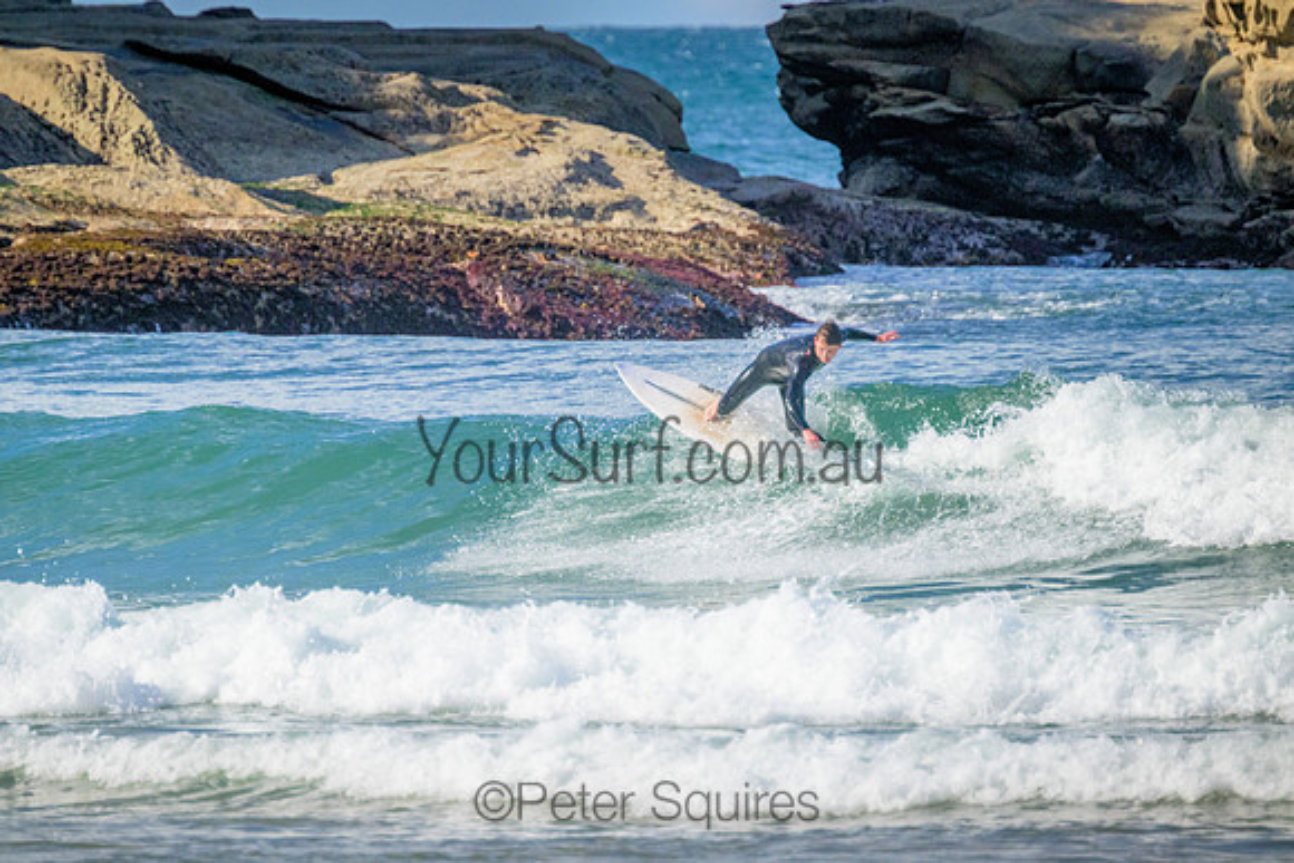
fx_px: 28761
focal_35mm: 800
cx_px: 647
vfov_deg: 1.7
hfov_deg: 2.6
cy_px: 432
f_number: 11
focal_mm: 800
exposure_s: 1/1250
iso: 2500
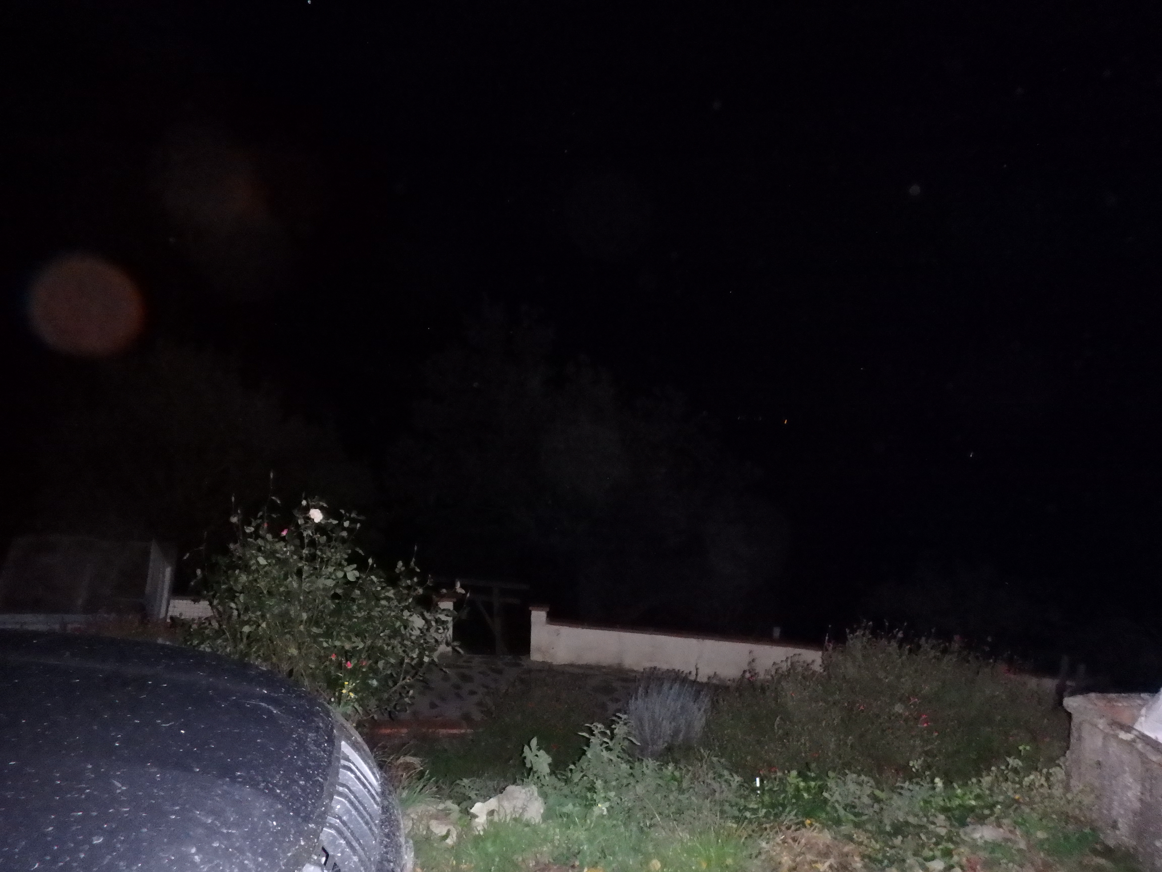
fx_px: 705
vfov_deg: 63.4
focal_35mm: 21
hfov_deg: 79.0
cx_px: 581
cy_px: 436
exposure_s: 1/8
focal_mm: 3.7
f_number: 3.5
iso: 1600
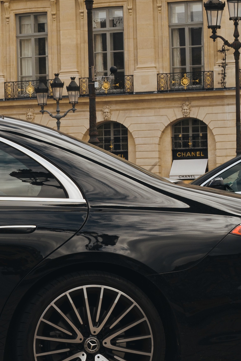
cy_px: 168
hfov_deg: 8.2
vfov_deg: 12.8
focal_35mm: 160
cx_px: -218
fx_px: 1606
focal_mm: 35
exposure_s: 1/100
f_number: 9
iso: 100
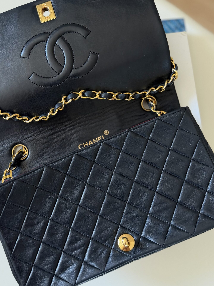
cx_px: 97
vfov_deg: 56.8
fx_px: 264
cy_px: 132
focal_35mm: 32
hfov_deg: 44.1
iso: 200
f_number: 1.78
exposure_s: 1/90
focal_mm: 6.76
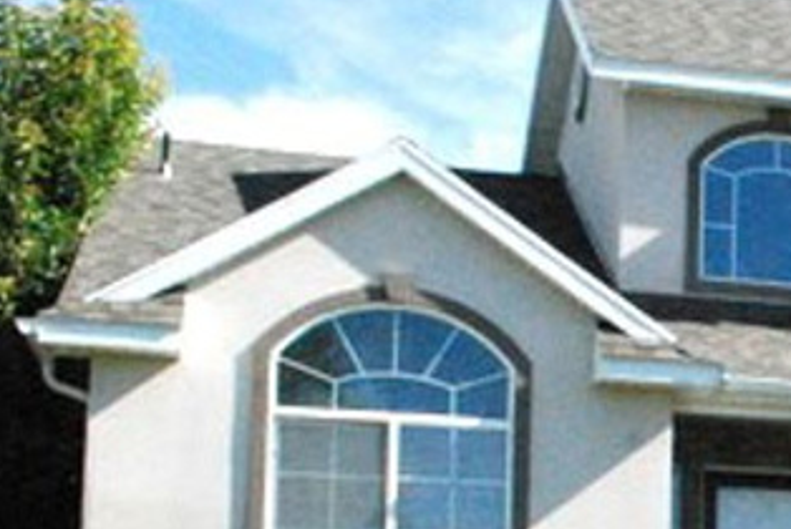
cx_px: 1252
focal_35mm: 88
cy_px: 589
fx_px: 1935
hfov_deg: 19.5
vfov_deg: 15.2
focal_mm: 18
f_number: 16
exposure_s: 1/1000
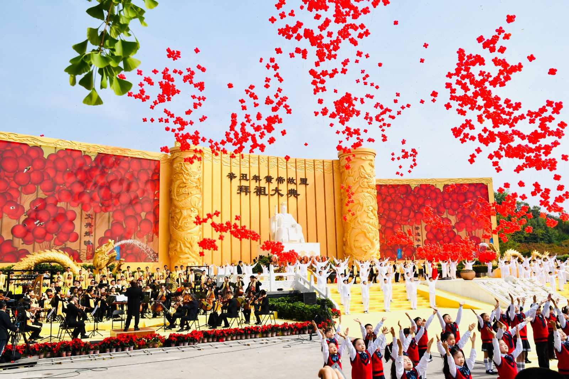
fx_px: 474
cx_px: 284
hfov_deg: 61.9
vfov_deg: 43.6
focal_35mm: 30
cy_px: 190
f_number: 11
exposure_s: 1/1250
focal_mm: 20
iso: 500
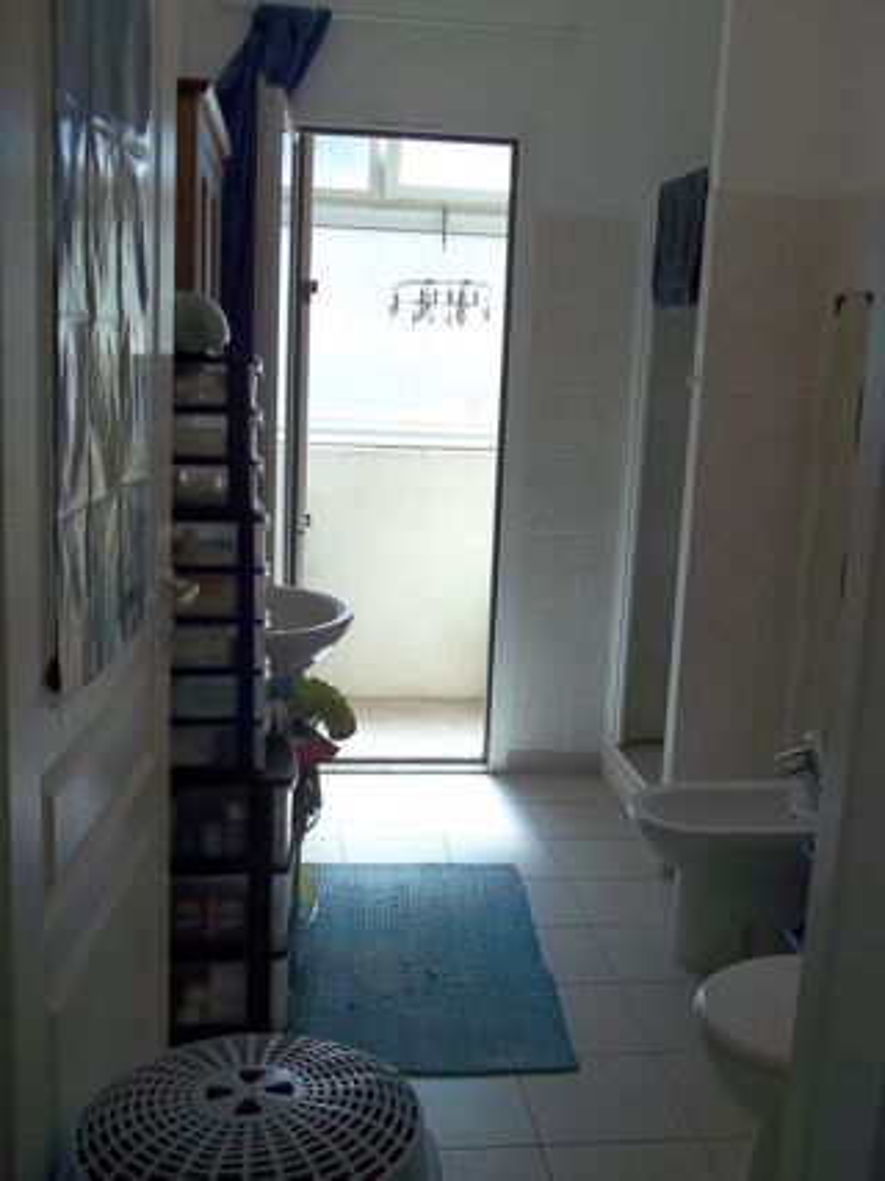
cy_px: 590
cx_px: 442
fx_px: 1228
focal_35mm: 36
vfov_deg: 51.4
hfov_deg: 39.6
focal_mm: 6.5
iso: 64
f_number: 3.1
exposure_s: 1/100
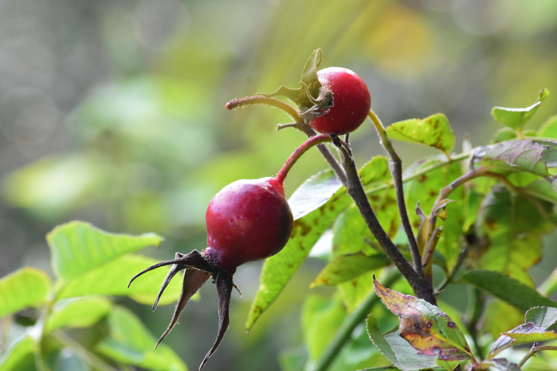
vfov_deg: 3.8
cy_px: 186
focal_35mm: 360
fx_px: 5570
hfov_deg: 5.7
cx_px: 278
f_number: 13
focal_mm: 240
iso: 1600
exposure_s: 1/160
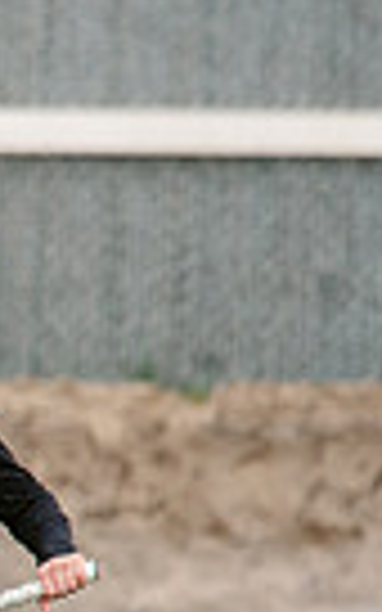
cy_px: 817
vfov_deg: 1.4
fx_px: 25402
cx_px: -1590
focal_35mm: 1525
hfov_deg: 0.9
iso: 400
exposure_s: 1/1250
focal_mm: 200
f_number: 4.5
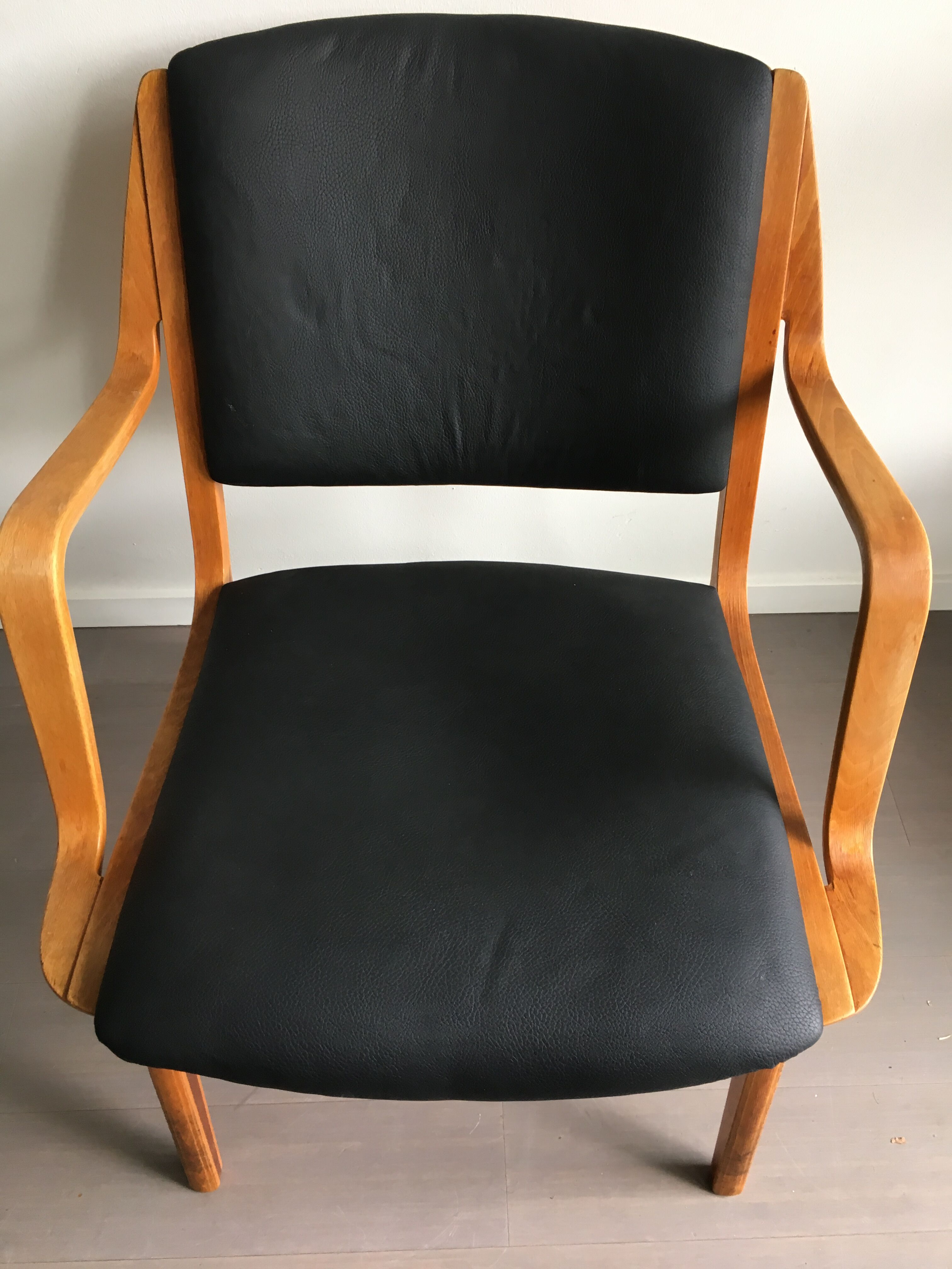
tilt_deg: -51.6
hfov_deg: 48.2
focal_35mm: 29
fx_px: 1063
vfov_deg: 61.7
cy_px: 634
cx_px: 476
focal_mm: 4.15
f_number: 2.2
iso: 50
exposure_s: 1/30
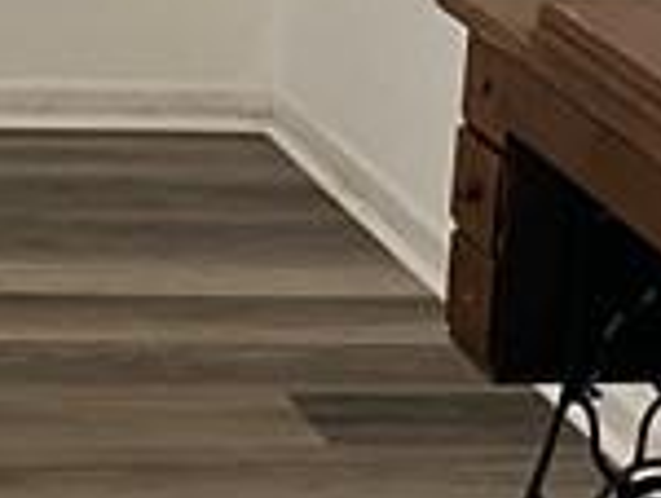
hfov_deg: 10.4
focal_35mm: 177
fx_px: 3385
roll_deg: -0.8
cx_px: -573
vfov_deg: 8.3
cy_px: -128
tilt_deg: -11.5
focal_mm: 4.25
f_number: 1.8
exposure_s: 1/60
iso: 250
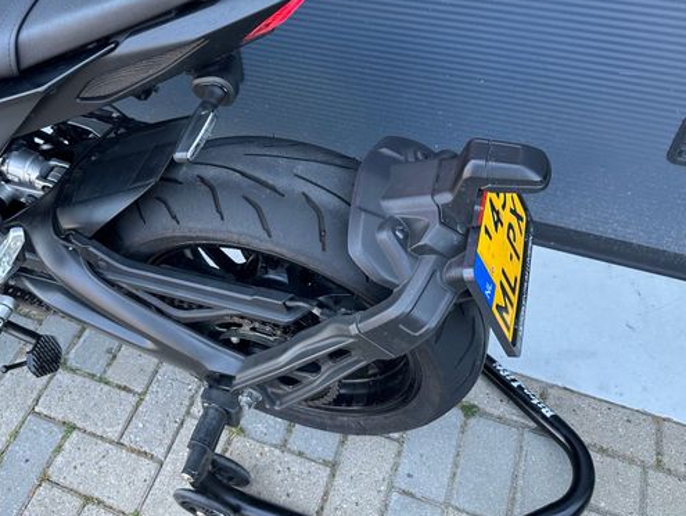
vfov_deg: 45.0
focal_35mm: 31
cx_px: 287
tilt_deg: -45.5
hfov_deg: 58.0
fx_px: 615
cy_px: 186
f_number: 1.78
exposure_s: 1/121
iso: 80
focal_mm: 6.86
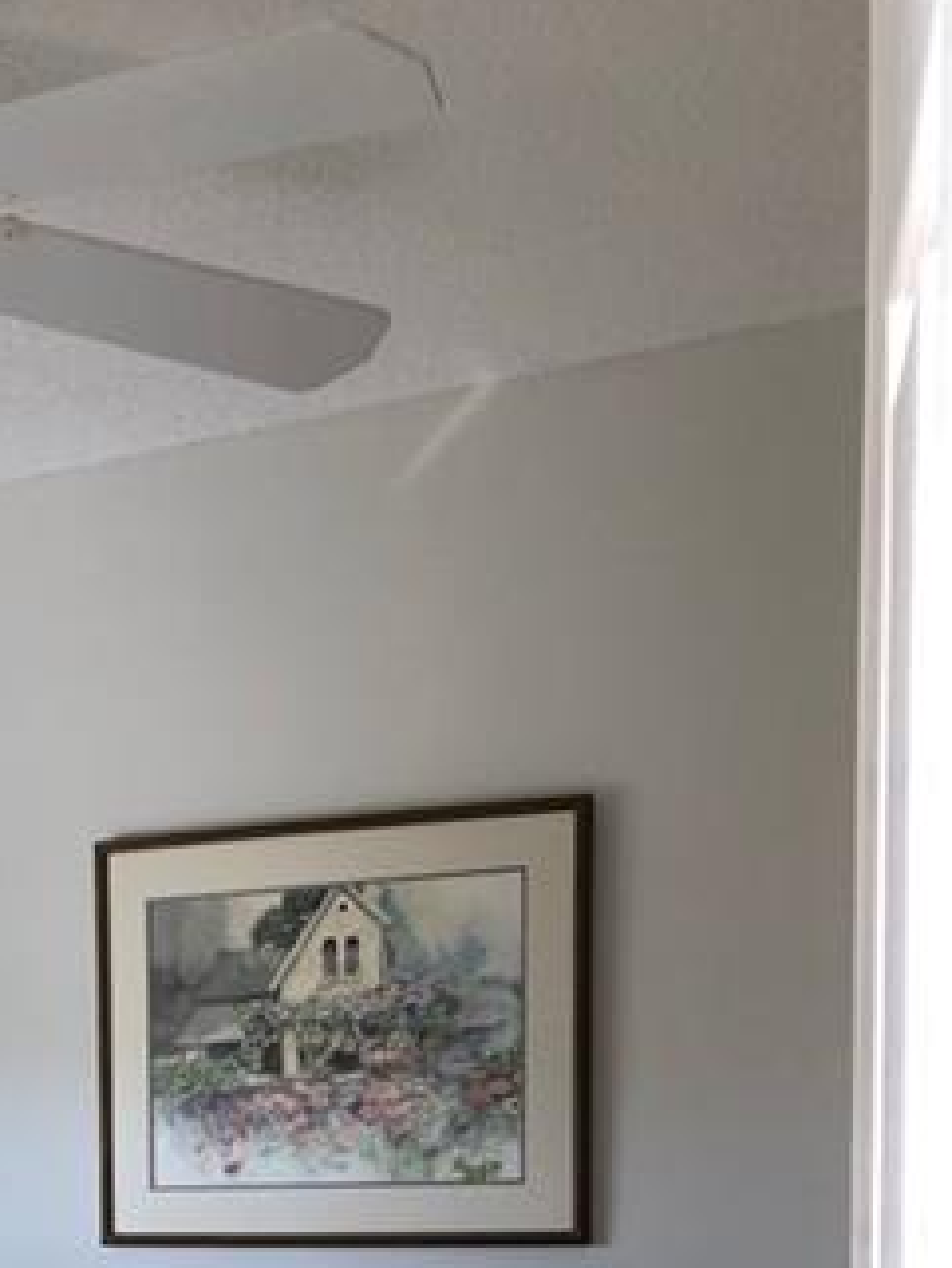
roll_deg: +0.0
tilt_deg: -5.7
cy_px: 1489
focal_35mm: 67
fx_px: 2455
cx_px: -146
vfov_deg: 26.1
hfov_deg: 20.7
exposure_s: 1/40
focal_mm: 3.99
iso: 32
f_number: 1.8
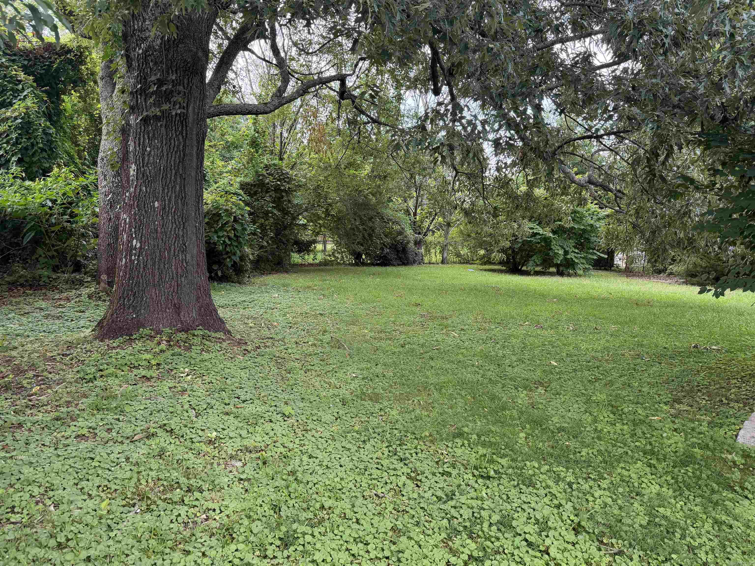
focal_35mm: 24
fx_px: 523
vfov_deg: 56.8
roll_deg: -0.7
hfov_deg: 71.6
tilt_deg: -6.0
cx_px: 378
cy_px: 283
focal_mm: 6.76
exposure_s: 1/223
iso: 200
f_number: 1.78
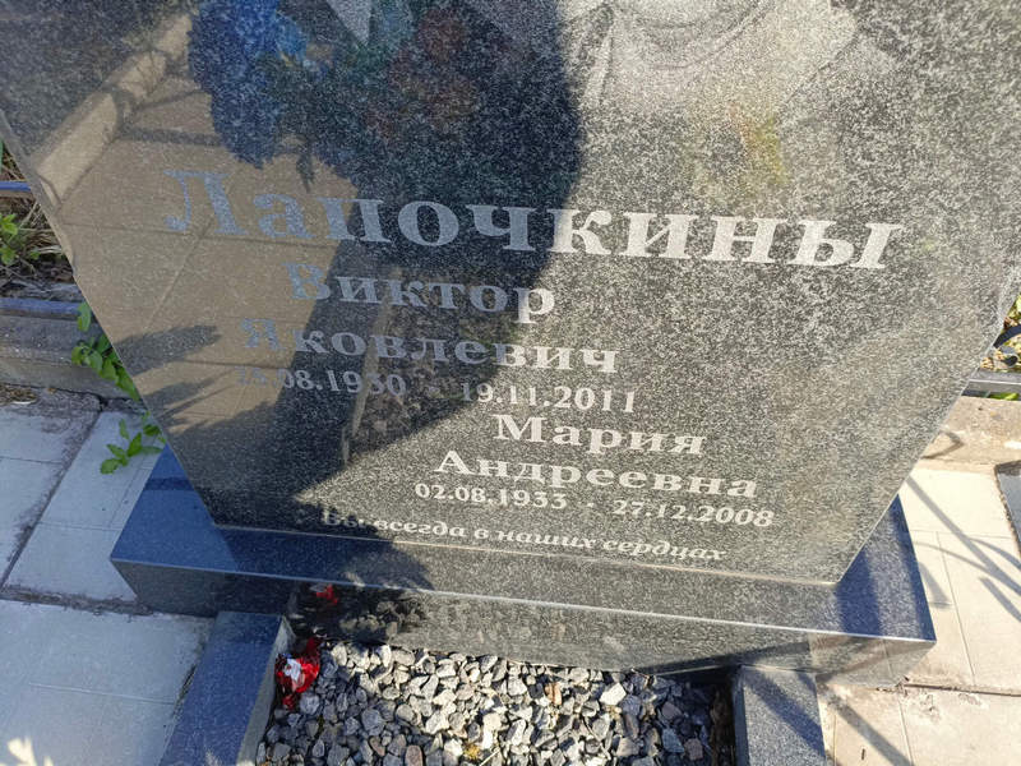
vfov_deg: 54.9
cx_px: 510
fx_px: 737
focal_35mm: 25
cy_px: 383
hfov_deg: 69.4
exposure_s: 1/283
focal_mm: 4.76
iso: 112
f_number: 1.69
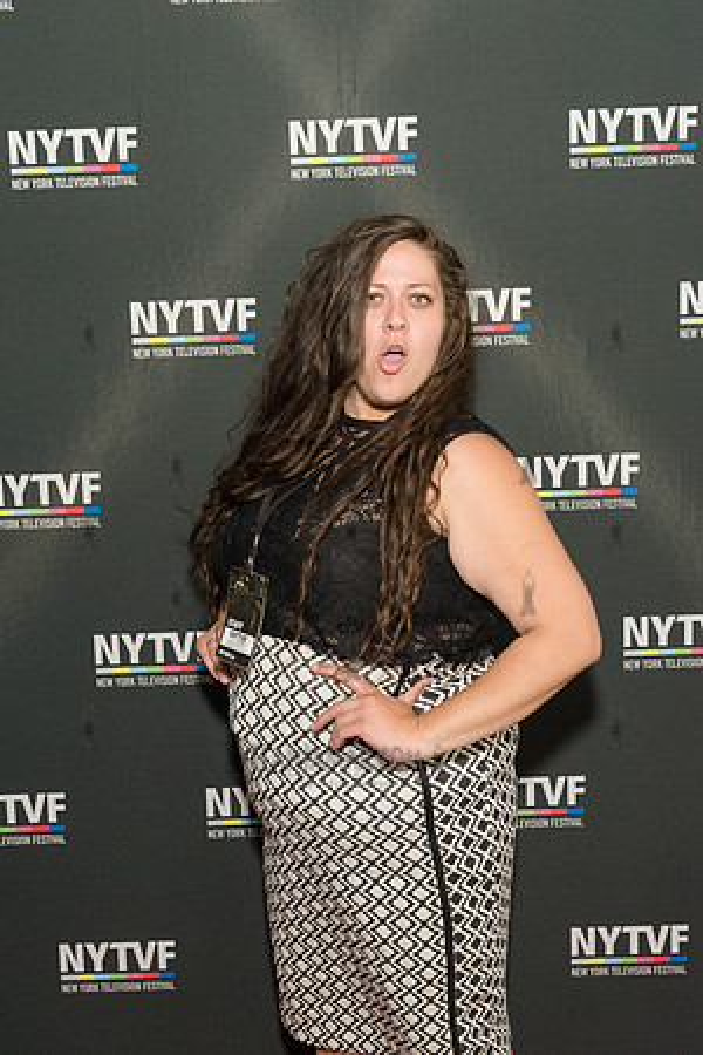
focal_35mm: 44
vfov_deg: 44.5
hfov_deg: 30.5
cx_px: 352
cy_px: 528
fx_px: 1289
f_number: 4
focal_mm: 44
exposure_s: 1/400
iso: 2000
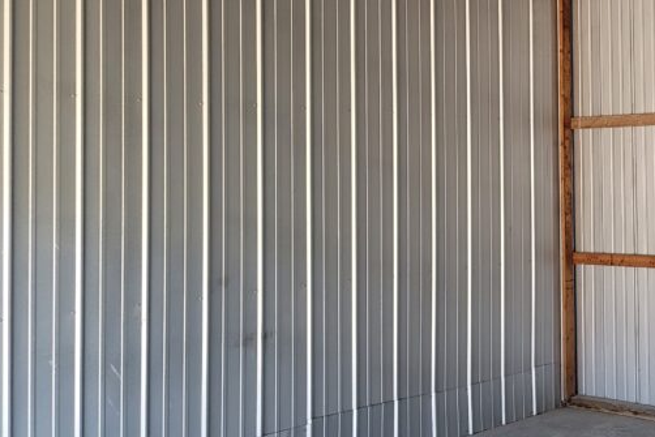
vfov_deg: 25.5
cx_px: 664
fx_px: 965
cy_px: 166
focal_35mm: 53
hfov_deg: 34.0
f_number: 1.8
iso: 100
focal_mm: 7
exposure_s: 1/119
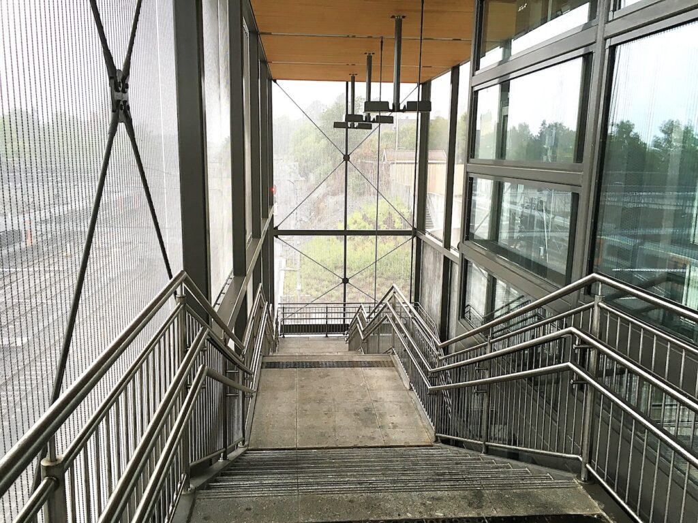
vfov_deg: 48.2
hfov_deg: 61.7
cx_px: 349
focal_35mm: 29
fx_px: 585
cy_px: 262
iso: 32
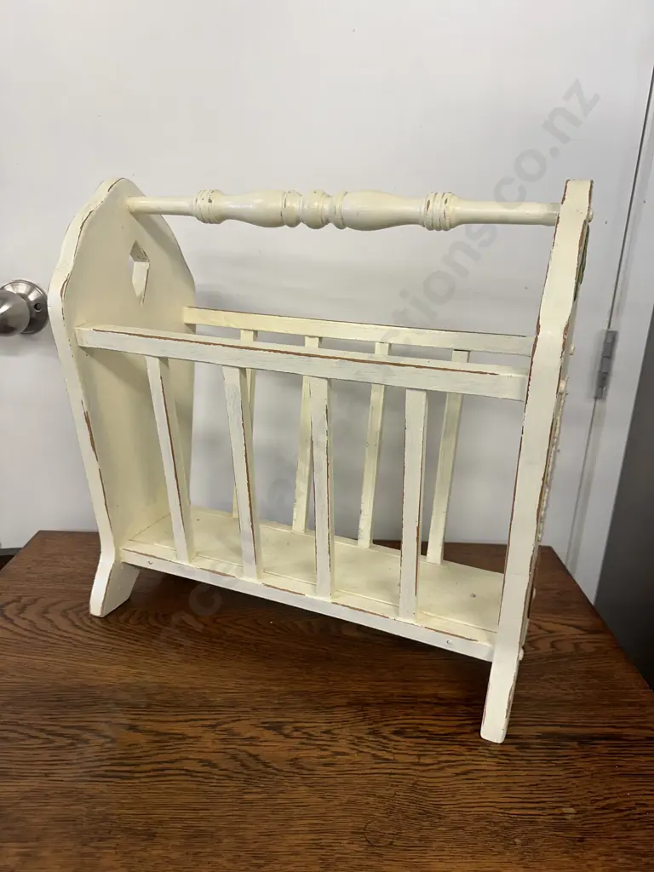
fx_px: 605
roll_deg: -2.5
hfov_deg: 56.8
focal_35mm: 24
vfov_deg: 71.6
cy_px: 436
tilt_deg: -18.9
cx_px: 327
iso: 125
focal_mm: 6.86
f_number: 1.78
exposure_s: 1/100
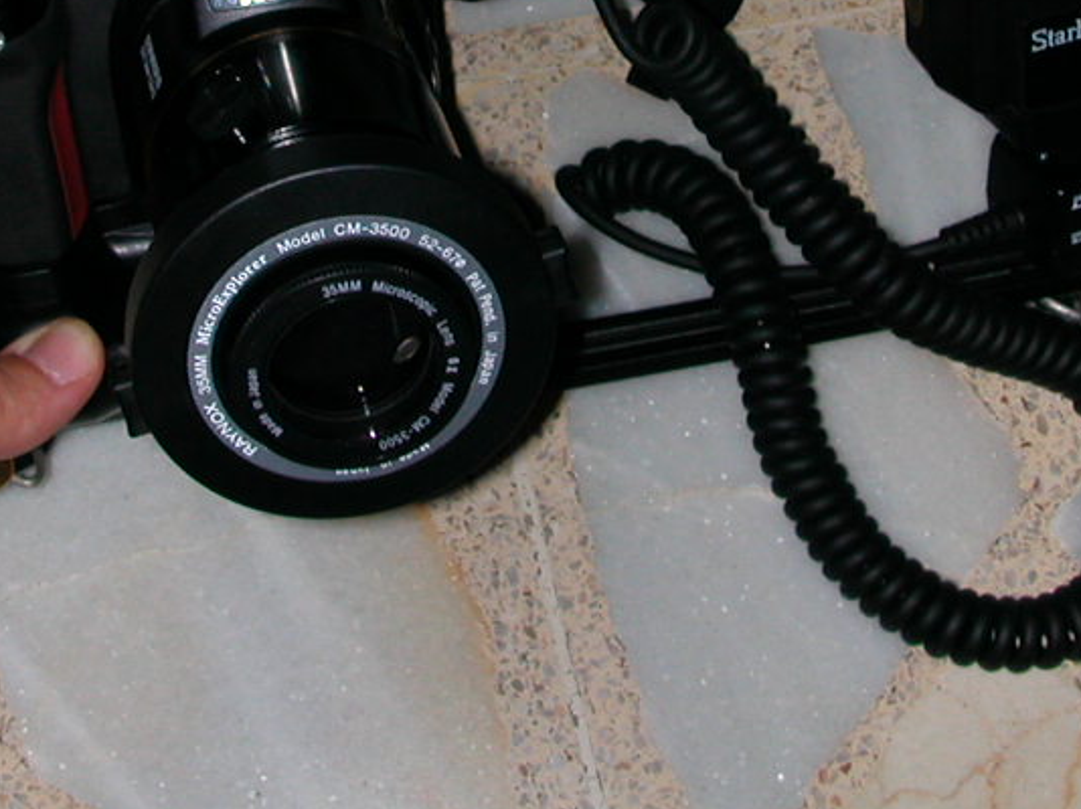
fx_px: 2216
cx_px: 575
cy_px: 51
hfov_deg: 27.4
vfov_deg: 20.2
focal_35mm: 71
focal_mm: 5.6
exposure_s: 1/59.9
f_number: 4.5
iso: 100
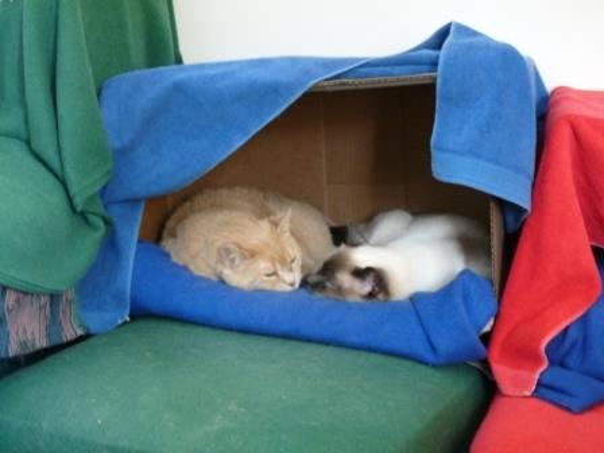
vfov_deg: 22.6
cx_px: 302
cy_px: 226
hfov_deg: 29.8
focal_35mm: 65
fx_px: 1134
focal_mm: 11.5
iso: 400
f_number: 3.4
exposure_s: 1/8
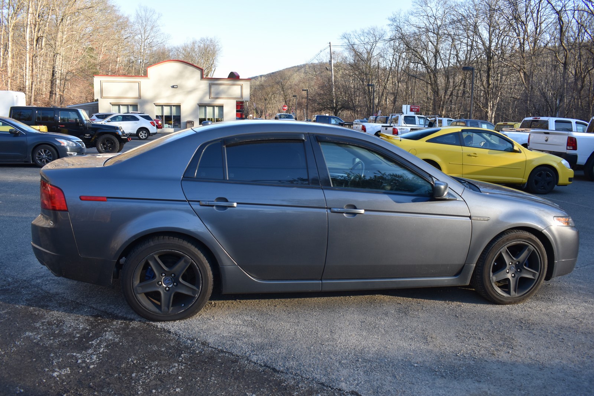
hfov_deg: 61.9
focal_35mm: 30
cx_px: 297
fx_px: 495
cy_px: 198
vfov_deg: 43.6
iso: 250
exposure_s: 1/250
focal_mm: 20
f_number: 5.6
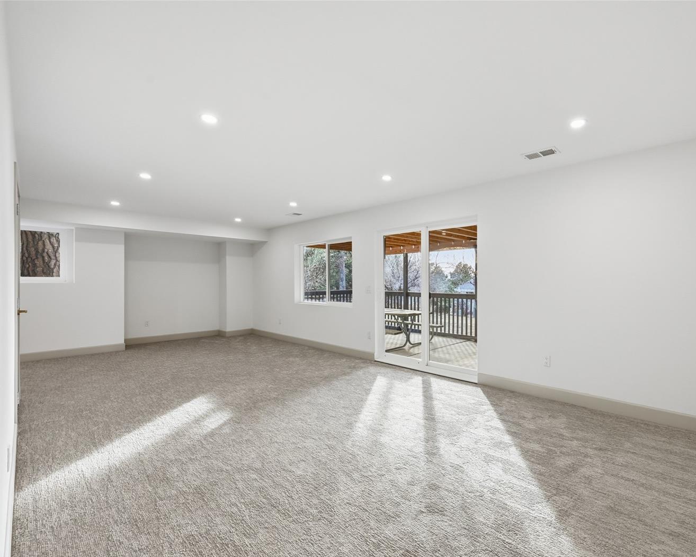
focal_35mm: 16
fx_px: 330
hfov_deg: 92.1
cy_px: 282
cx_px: 411
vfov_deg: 80.4
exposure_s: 1/500
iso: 400
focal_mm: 14
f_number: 8
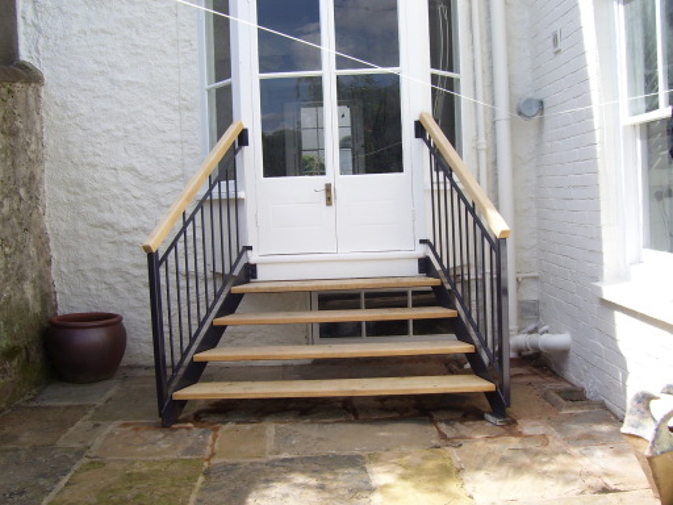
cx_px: 336
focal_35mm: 36
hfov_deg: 51.4
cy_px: 252
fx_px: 700
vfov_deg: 39.7
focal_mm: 6
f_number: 4.8
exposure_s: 1/250
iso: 80
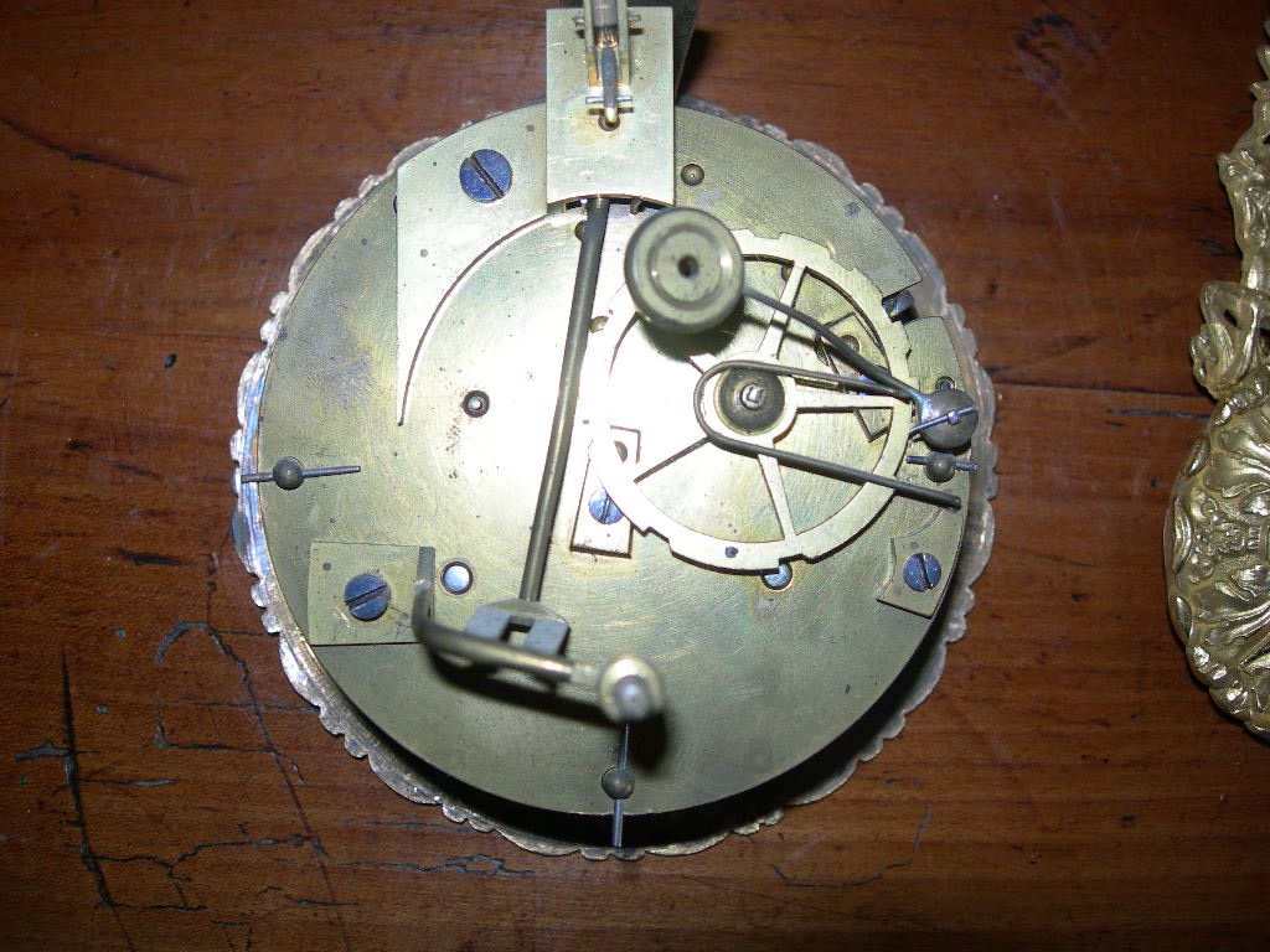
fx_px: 1394
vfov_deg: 37.7
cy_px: 476
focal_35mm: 38
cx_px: 635
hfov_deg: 49.0
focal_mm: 7.8
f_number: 2.8
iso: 50
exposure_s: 1/60.1
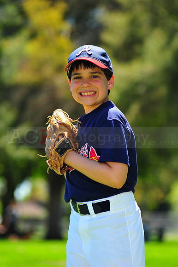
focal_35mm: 180
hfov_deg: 7.6
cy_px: 134
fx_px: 1336
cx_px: 89
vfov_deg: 11.4
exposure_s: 1/500
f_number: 5
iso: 200
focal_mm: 180
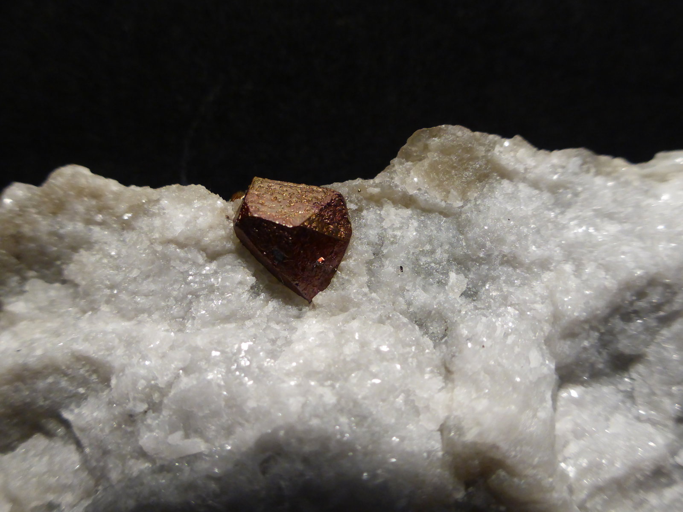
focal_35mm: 46
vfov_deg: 31.5
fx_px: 908
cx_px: 342
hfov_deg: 41.2
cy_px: 256
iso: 400
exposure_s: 1/50
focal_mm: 7.9
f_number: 4.1
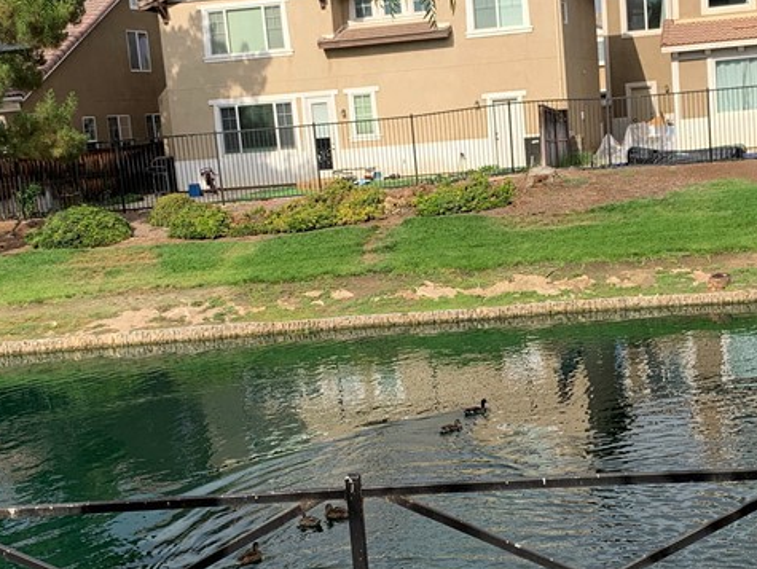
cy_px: 293
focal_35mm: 56
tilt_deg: -7.1
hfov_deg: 34.3
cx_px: 437
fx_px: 1226
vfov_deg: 26.1
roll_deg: +3.5
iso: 25
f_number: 1.8
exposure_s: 1/1585
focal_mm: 4.25
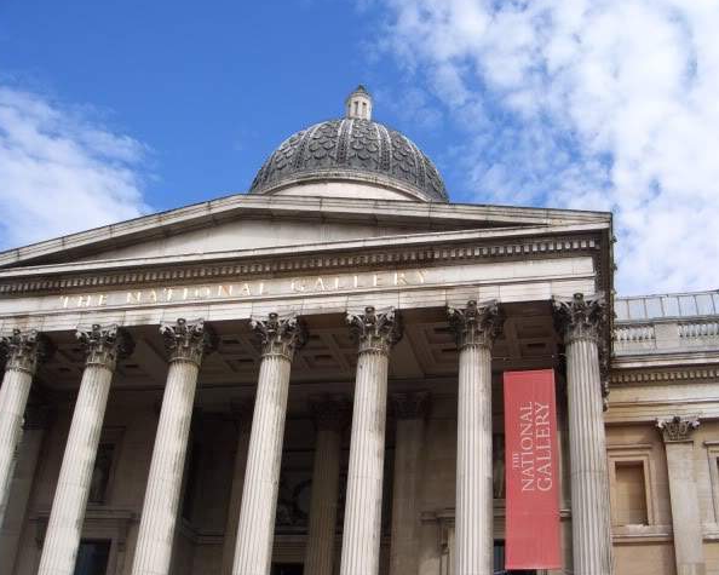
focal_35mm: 41
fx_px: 872
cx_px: 378
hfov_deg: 44.8
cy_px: 286
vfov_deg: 36.5
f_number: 4.8
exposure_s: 1/320
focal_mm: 8
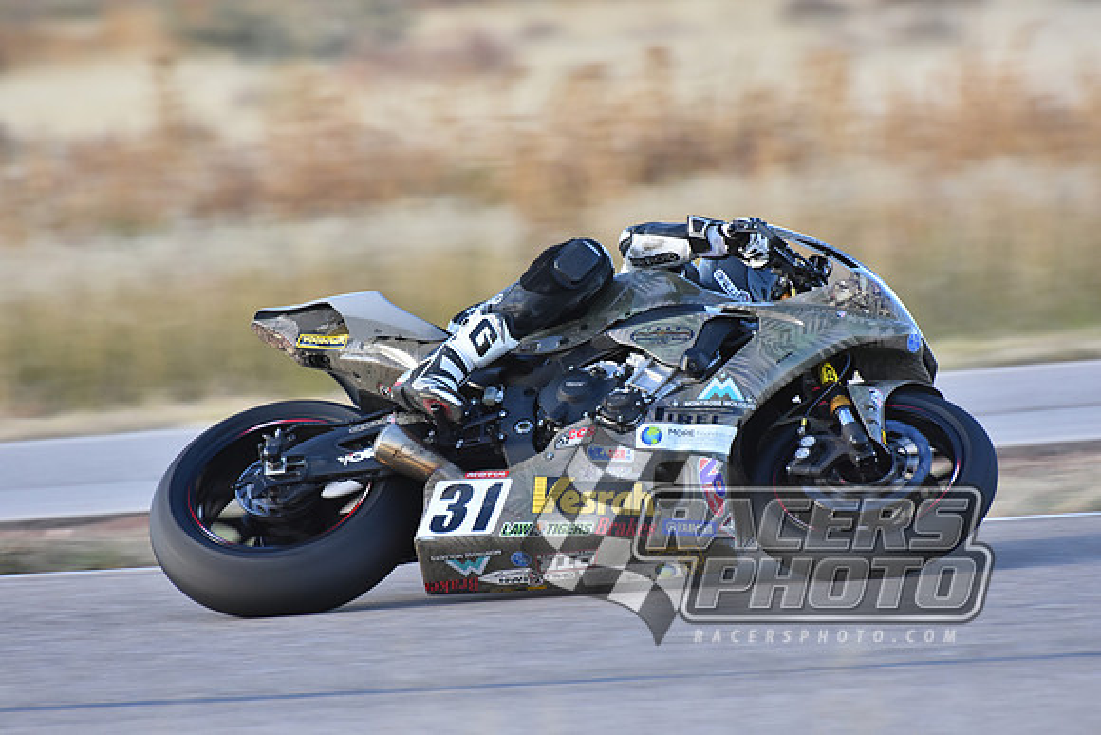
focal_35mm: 450
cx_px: 550
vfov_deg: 3.1
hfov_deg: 4.6
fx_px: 13765
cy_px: 368
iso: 1000
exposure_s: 1/500
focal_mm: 300
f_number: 7.1
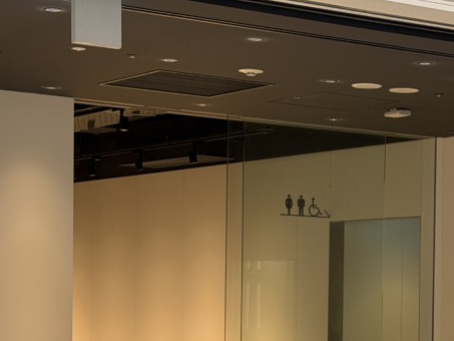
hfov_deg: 16.5
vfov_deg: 12.4
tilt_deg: -2.8
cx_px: 403
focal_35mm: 118
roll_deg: -2.4
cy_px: 338
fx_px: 1548
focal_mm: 6.76
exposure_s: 1/50
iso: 125
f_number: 1.78
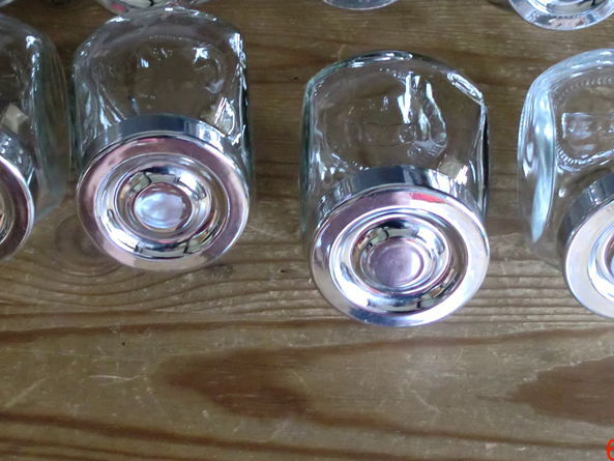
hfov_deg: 32.7
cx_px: 294
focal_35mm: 59
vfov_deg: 24.7
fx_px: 1047
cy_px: 140
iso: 640
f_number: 3.1
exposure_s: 1/60
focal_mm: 6.3
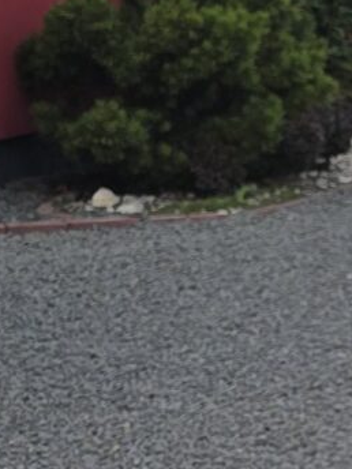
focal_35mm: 171
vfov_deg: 11.4
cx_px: 1206
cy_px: 513
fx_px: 2318
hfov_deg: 7.3
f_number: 1.7
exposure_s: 1/765
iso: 12
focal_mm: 6.3
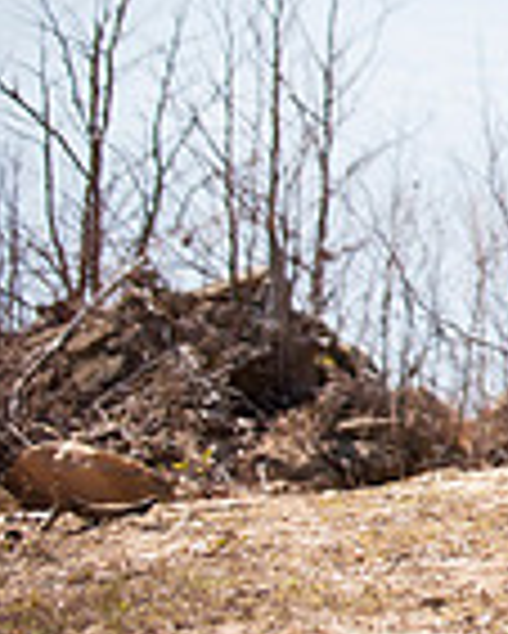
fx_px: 7096
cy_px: -16
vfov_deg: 5.1
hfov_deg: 4.0
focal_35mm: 378
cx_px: 1299
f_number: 2.8
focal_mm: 98
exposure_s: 1/800
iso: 100
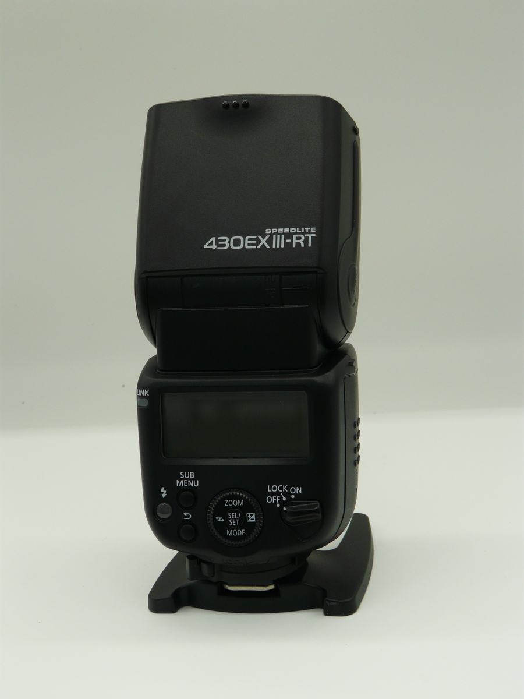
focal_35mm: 89
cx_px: 262
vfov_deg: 22.0
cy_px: 350
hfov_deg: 16.6
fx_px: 1796
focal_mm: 14.7
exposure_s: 1/80
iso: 100
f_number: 3.6
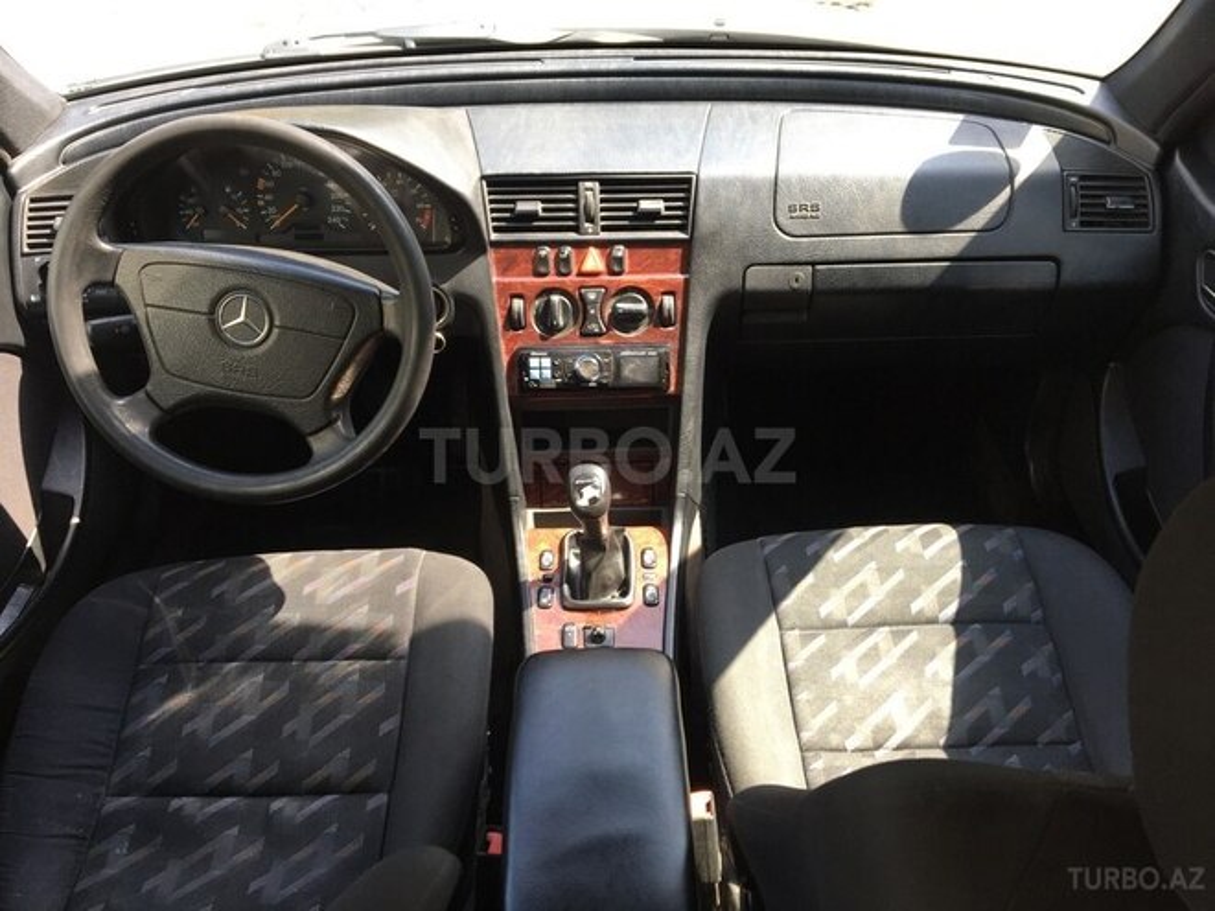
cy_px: 456
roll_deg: +4.0
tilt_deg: -36.3
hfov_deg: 61.7
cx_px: 608
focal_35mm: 29
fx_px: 1018
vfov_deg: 48.2
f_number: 2.2
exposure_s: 1/100
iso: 32
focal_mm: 4.15
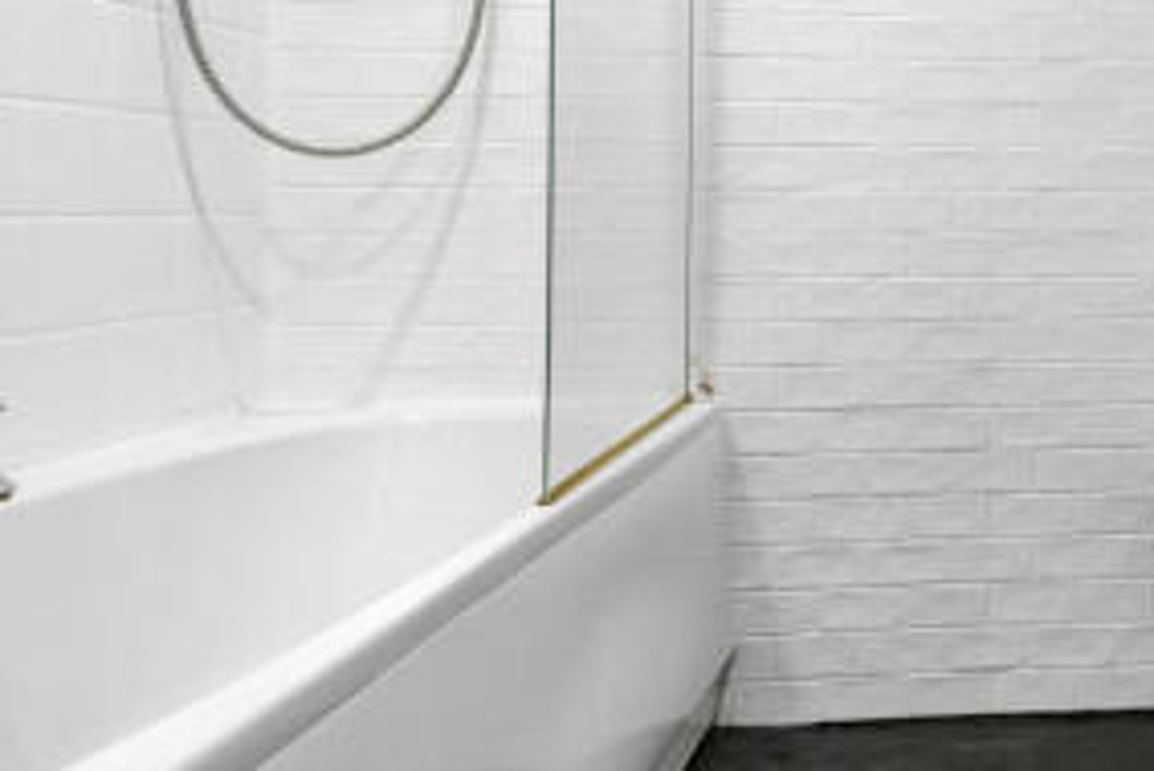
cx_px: 1101
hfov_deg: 45.4
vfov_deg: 35.5
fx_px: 1187
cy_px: 235
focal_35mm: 37
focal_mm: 16
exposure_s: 1/4
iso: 250
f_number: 11
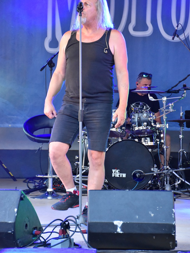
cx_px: 95
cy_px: 111
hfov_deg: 13.0
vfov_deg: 17.3
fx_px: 835
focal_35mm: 114
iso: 3200
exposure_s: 1/125
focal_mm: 70
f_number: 5
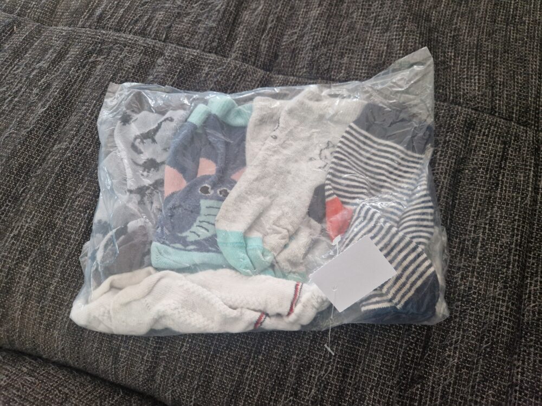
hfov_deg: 73.9
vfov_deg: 58.9
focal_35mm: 23
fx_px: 360
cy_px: 203
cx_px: 271
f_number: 1.8
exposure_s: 1/100
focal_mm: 5.4
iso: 64
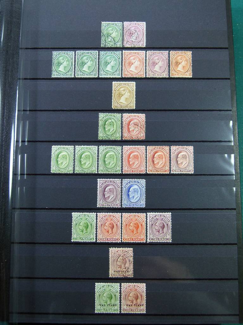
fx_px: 365
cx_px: 122
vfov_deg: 47.9
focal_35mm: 39
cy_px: 162
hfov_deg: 36.8
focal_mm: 7
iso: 125
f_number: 3.1
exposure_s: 1/60
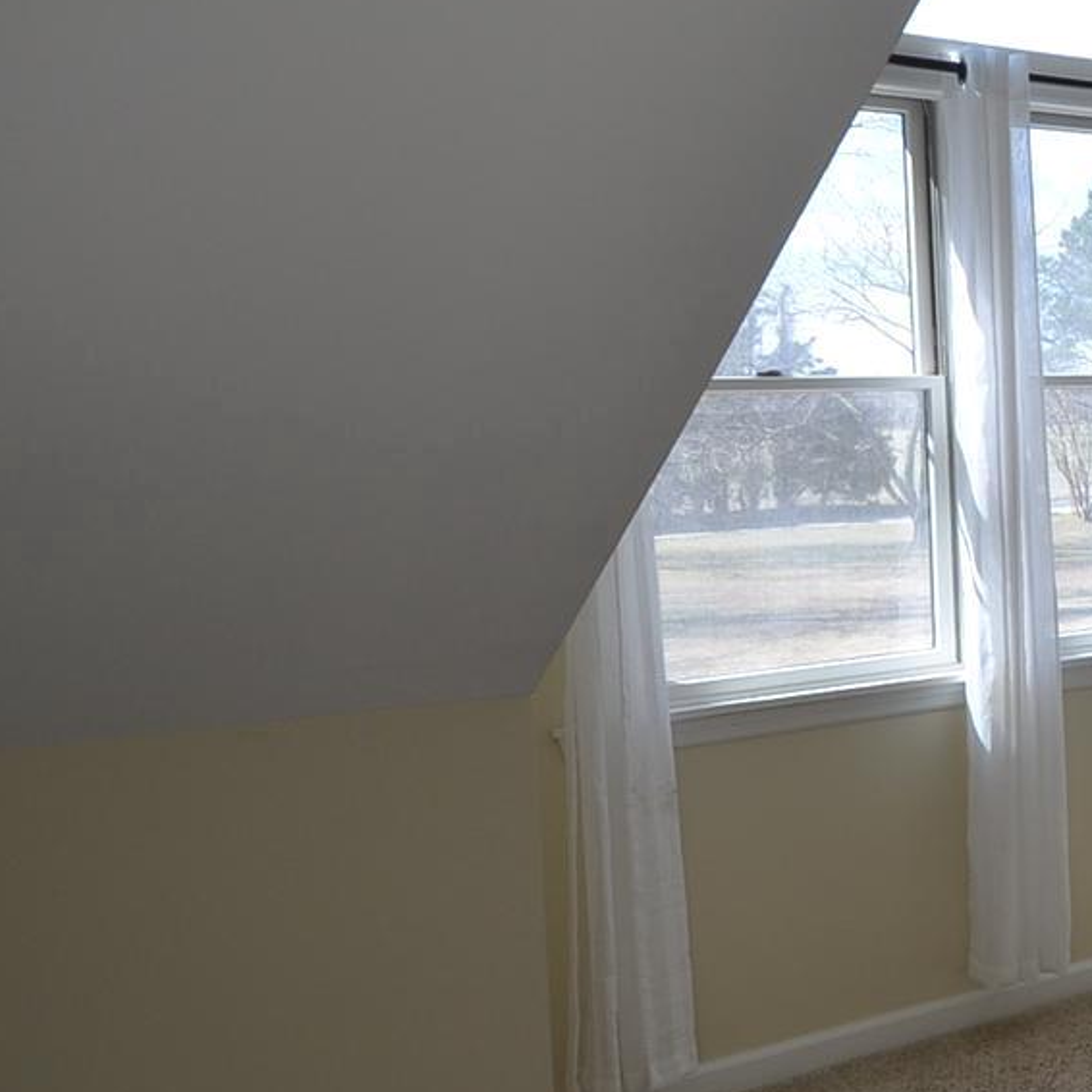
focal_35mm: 46
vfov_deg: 36.7
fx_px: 1642
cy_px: 450
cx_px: 1410
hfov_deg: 29.7
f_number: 5.6
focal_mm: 10
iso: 200
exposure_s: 1/125
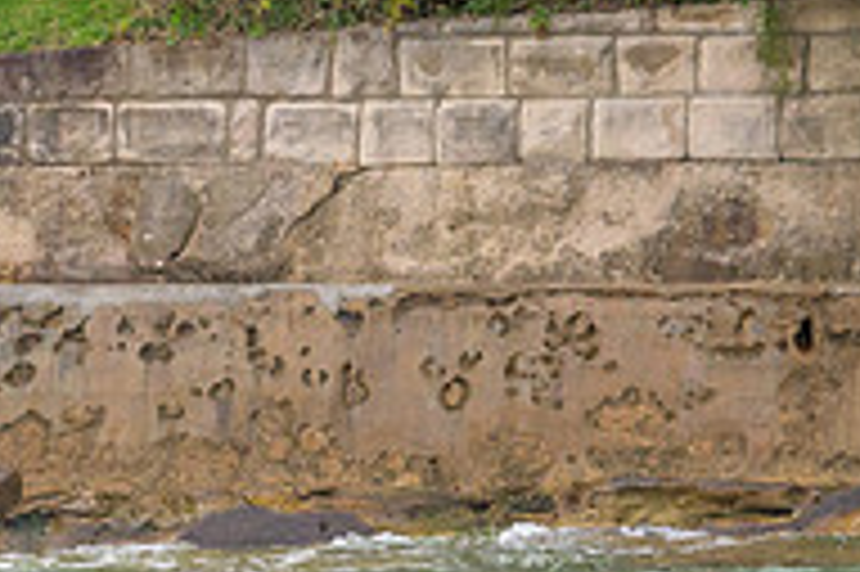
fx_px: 29429
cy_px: 686
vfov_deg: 1.1
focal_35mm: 1233
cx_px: -476
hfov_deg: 1.7
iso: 1600
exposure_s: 1/1250
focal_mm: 380
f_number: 11
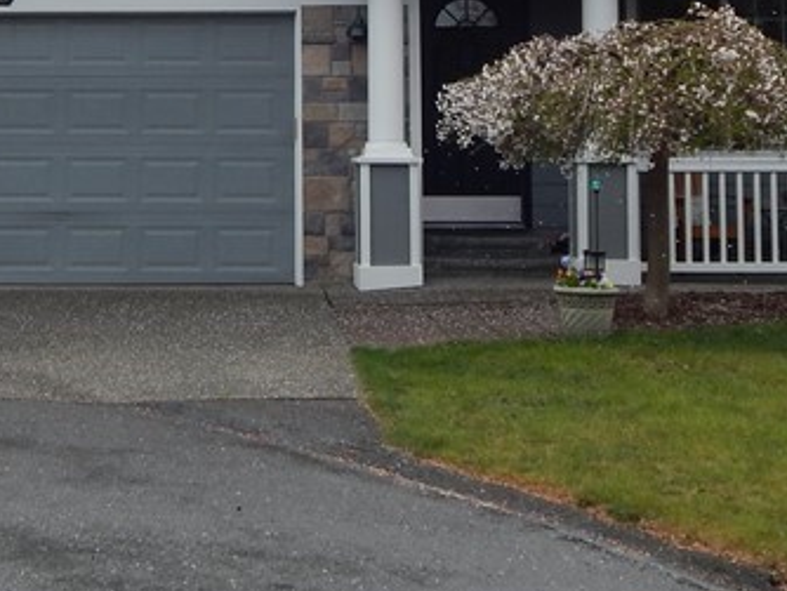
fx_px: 2161
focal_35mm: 95
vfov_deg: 15.1
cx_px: 205
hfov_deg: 20.5
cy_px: -89
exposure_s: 1/1250
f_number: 3.2
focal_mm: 5.6
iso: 125
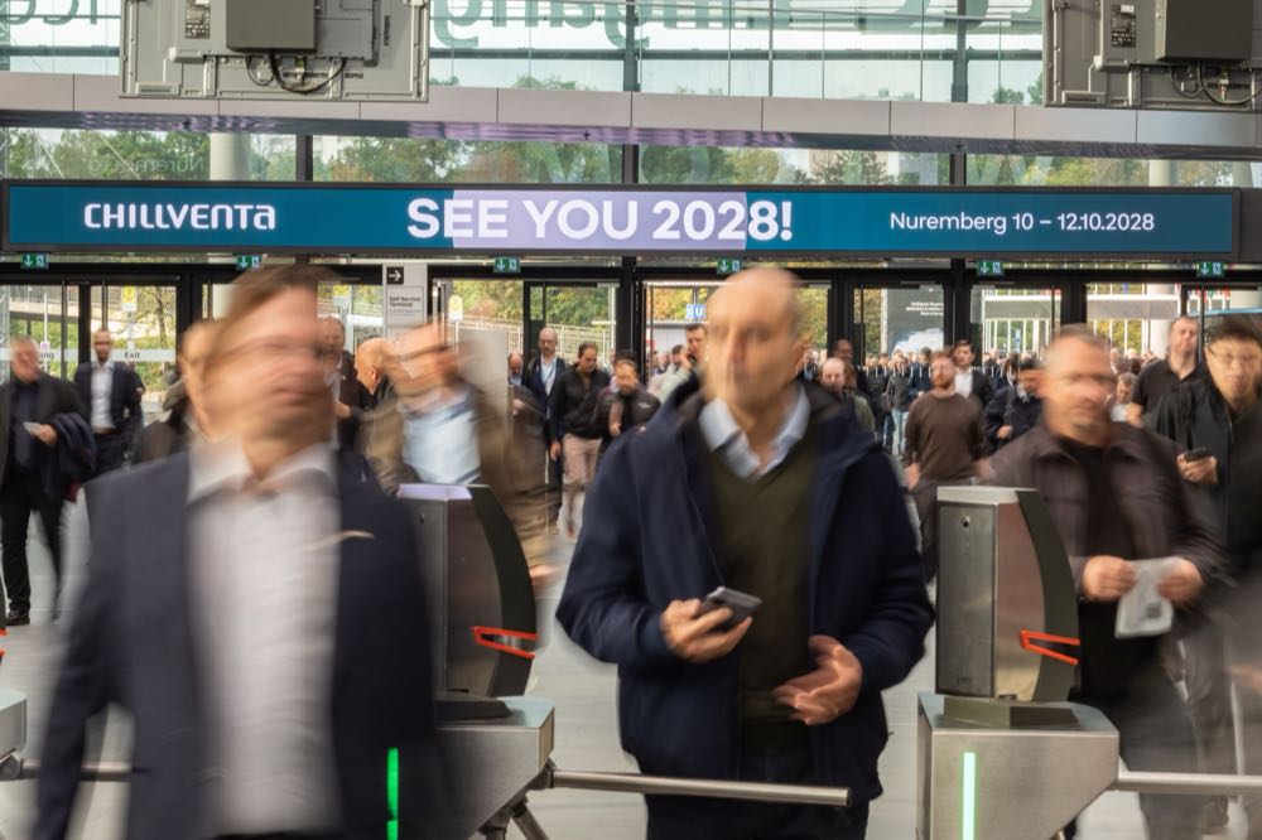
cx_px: 631
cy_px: 420
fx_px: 3749
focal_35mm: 107
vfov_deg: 12.8
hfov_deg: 19.1
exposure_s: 1/4
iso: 250
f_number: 20
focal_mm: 71.5
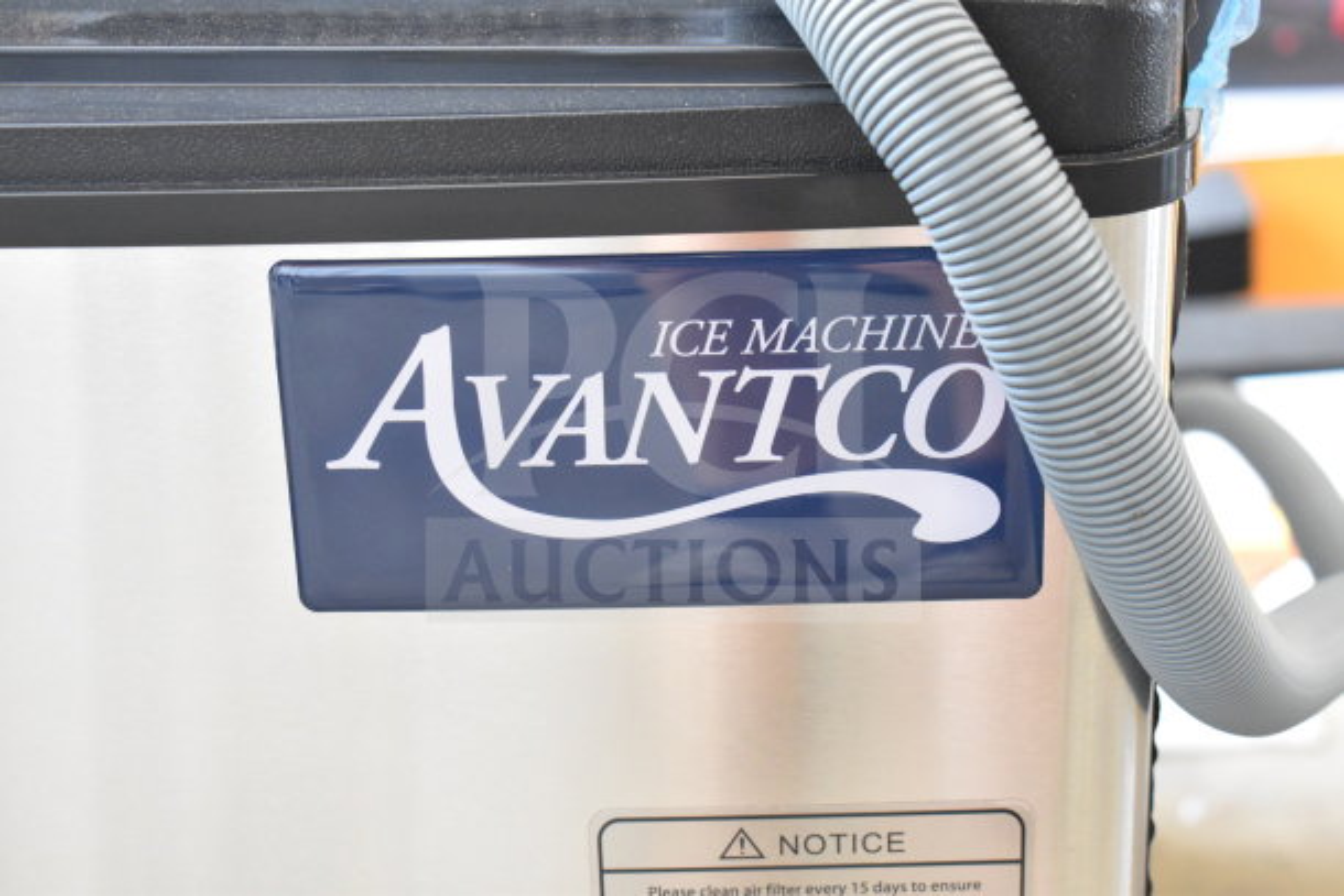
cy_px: 448
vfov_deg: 19.7
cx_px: 672
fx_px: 2576
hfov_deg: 29.2
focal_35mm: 69
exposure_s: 1/80
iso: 5000
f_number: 5.3
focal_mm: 46
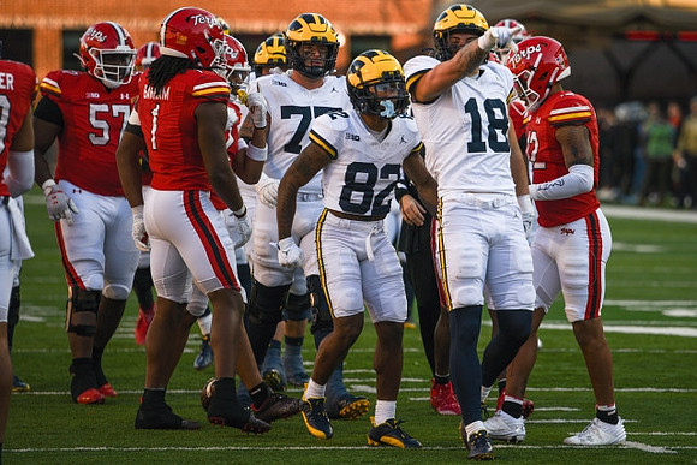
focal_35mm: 190
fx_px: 3679
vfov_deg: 7.2
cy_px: 232
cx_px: 348
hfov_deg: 10.8
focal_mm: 190
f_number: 2.8
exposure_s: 1/800
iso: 50
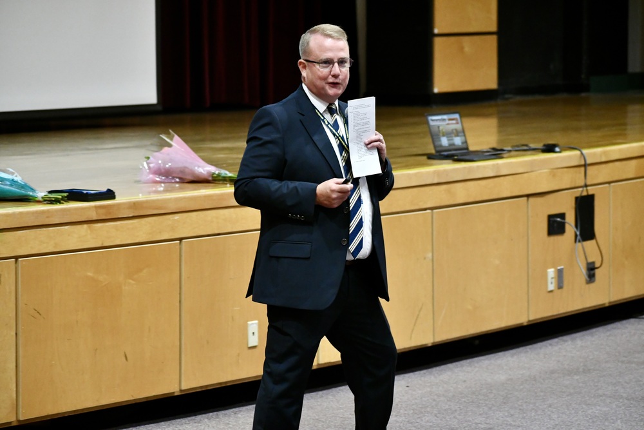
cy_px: 215
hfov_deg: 13.4
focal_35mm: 153
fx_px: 2737
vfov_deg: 9.0
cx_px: 322
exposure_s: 1/50
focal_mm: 102
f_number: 4.8
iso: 3200
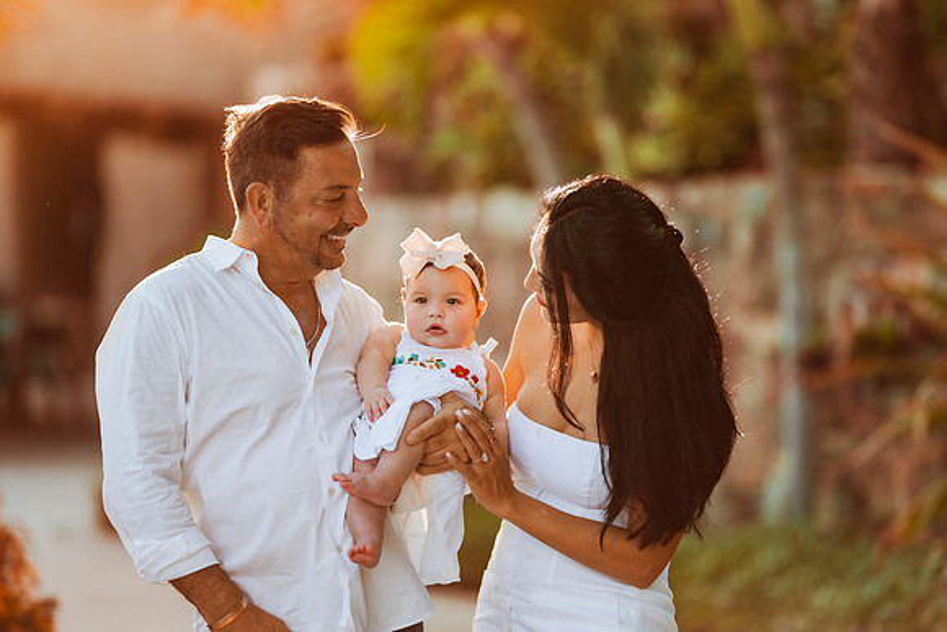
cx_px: 474
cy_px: 316
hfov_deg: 15.2
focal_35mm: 135
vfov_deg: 10.2
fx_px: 3552
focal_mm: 135
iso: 80
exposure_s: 1/500
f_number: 1.8
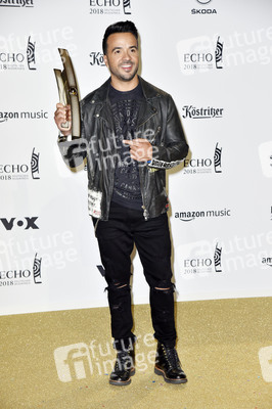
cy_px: 204
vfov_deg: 24.8
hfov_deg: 16.6
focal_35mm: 82
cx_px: 136
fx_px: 931
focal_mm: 82
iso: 1250
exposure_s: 1/160
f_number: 6.3
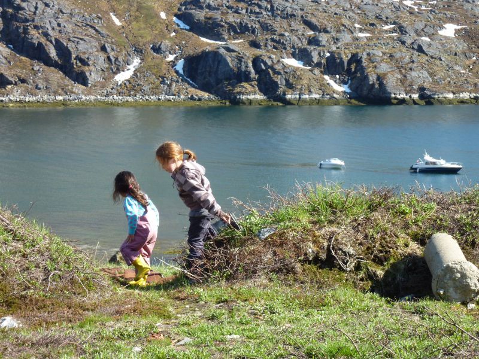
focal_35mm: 96
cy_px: 180
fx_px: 1328
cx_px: 240
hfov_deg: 20.4
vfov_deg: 15.4
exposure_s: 1/200
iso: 80
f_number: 4.3
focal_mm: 15.8
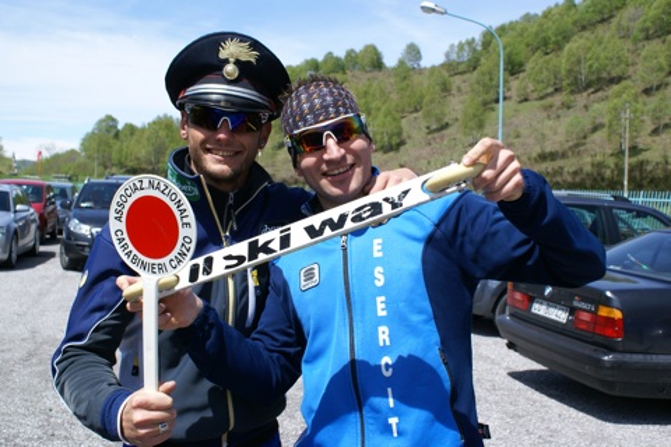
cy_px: 224
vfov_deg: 31.9
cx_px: 336
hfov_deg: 46.4
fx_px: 783
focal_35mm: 42
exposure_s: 1/250
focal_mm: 28
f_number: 7.1
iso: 100
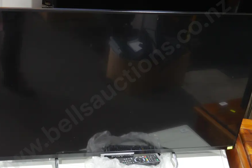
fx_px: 406
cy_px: 91
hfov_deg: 34.4
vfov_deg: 23.4
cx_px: 111
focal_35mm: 58
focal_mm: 24
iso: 800
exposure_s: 1/60
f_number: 5.2
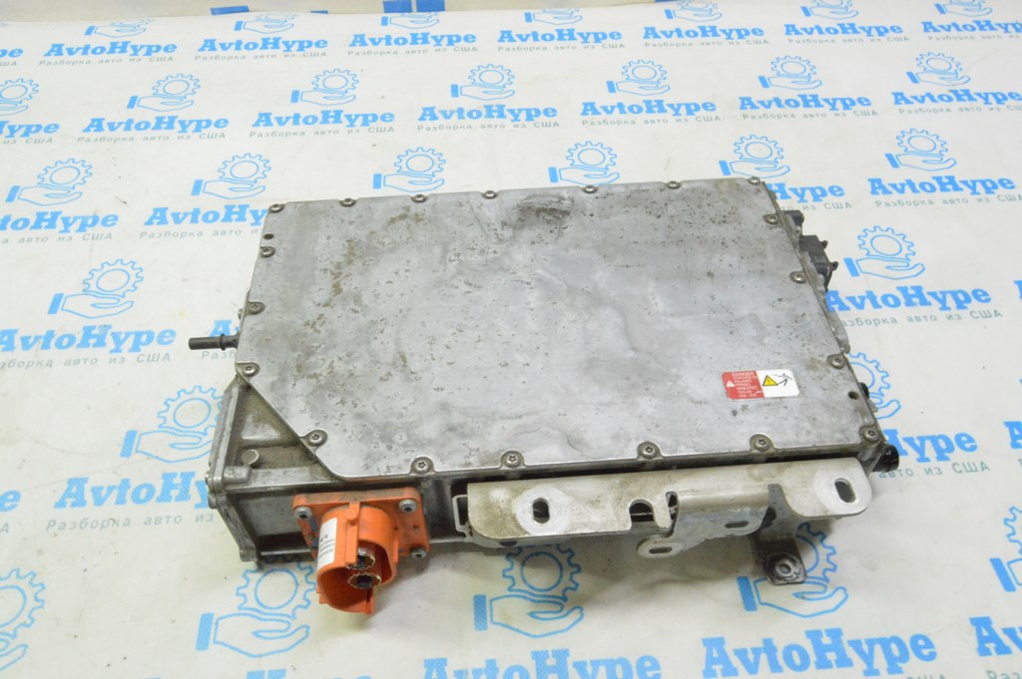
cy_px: 340
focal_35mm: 27
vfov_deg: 47.9
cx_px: 511
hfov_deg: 67.4
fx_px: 766
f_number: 20
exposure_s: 1/20
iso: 6400
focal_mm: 18
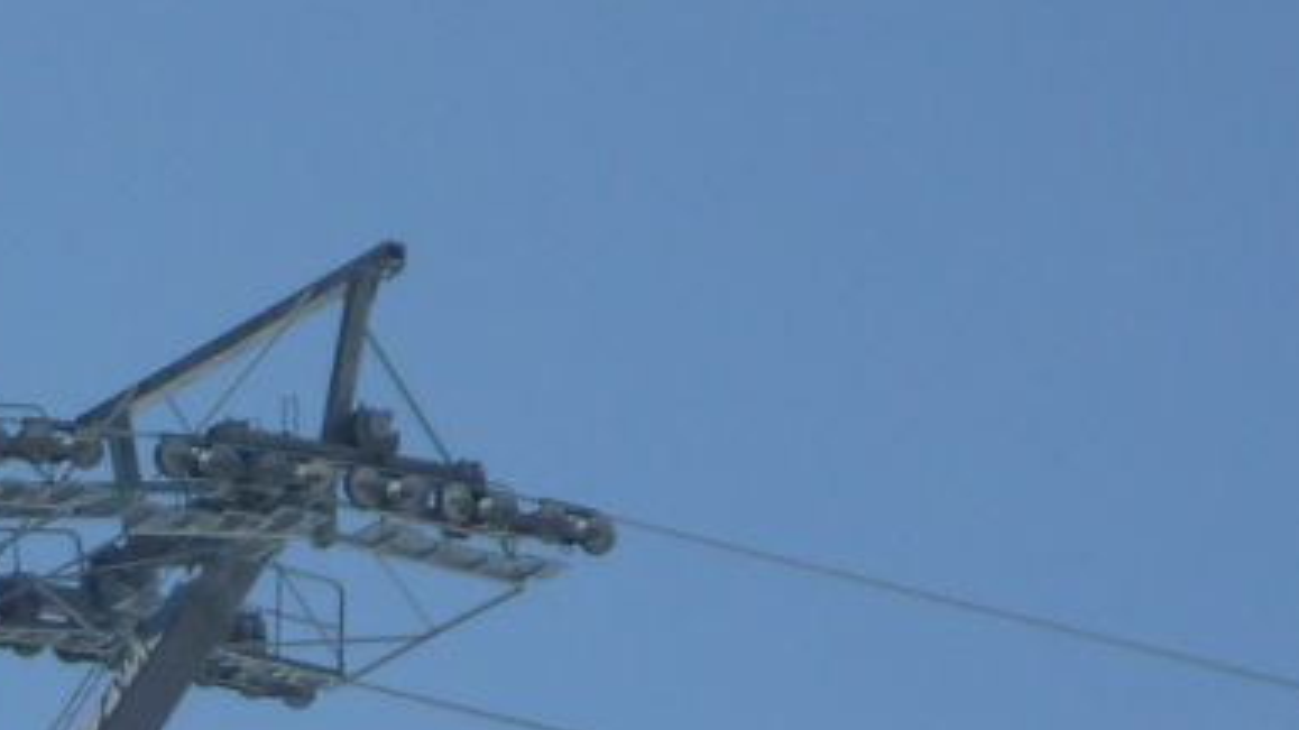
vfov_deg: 3.4
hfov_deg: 6.0
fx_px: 12433
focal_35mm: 361
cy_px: 727
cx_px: 3
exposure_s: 1/200
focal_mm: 16.5
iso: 100
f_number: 14
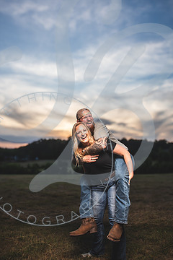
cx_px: 79
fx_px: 216
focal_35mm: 30
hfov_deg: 43.6
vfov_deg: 61.4
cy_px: 104
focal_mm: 24
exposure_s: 1/1000
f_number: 2.8
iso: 250
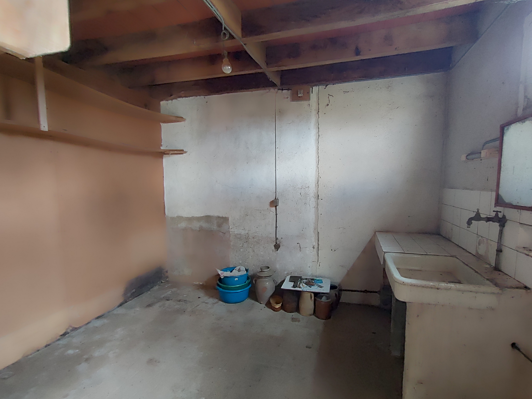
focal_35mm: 14
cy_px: 207
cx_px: 278
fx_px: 215
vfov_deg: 85.6
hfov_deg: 102.0
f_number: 2.2
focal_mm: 1.66
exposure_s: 1/33
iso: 303
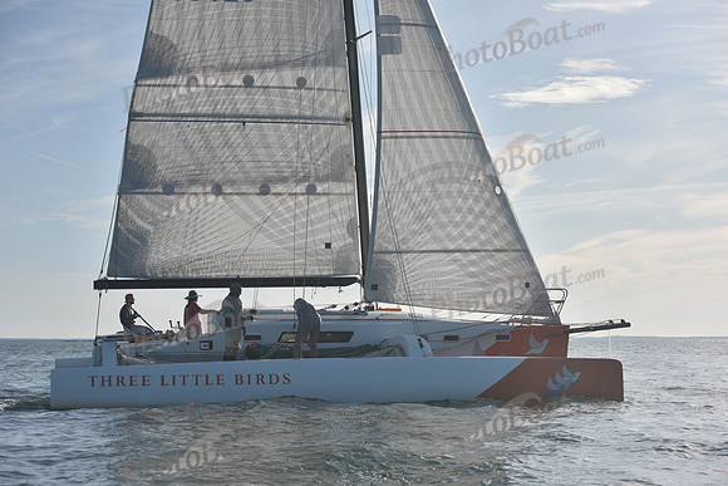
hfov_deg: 28.8
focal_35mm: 70
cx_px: 364
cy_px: 243
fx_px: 1416
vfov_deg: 19.5
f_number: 6.3
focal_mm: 70
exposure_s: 1/1000
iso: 250
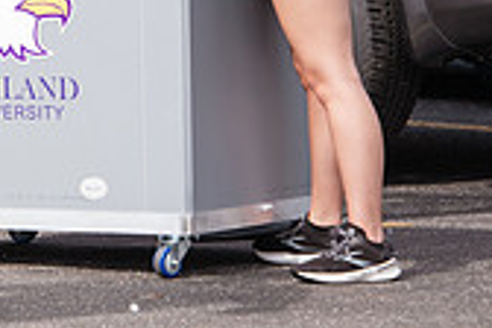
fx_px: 6382
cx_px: -3
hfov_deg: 4.4
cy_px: -92
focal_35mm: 467
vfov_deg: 2.9
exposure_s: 1/500
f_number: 5.6
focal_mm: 135
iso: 160
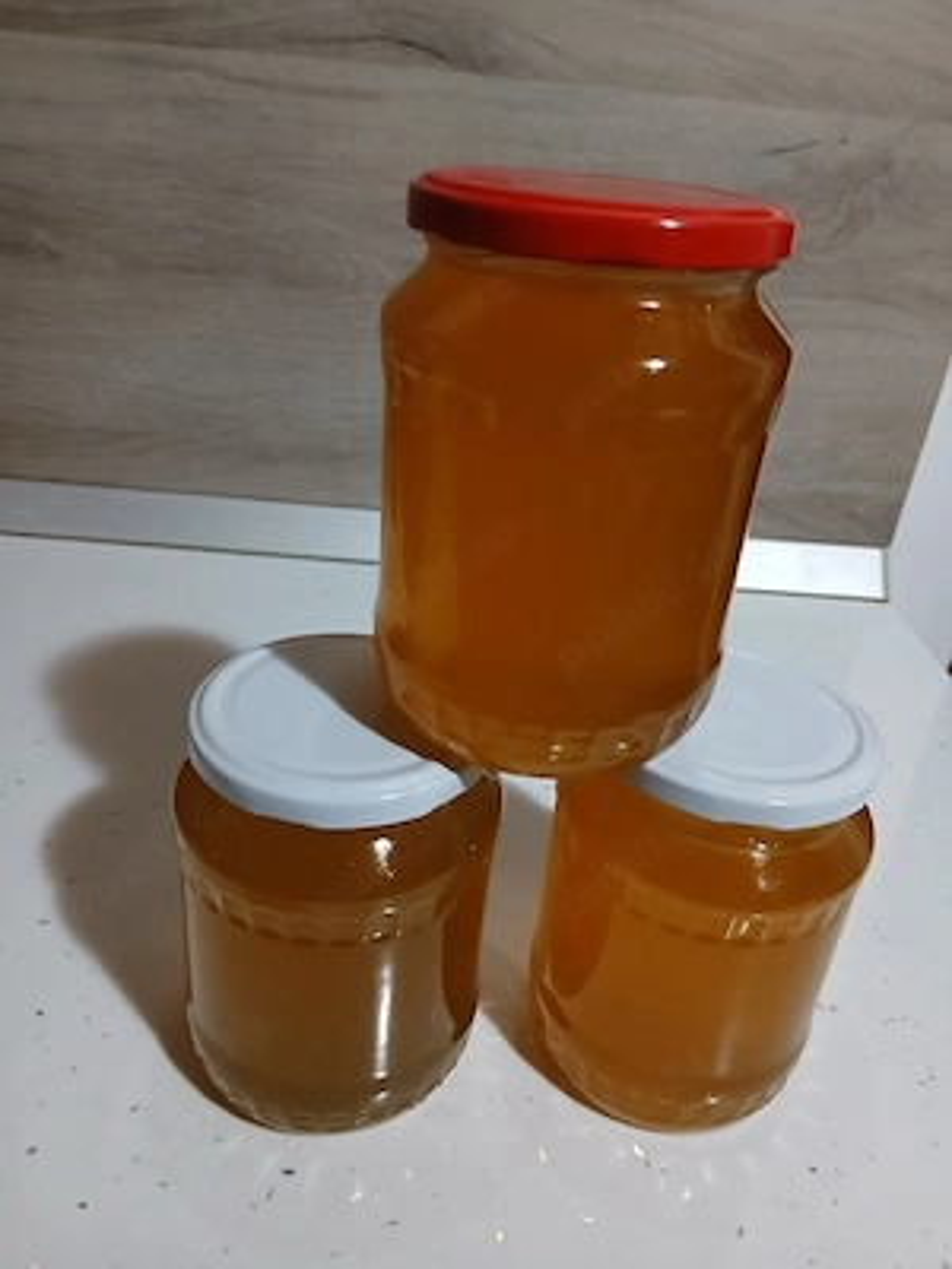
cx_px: 476
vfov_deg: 67.3
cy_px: 634
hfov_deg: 53.1
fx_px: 953
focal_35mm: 26
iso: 500
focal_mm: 3.98
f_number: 1.8
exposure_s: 1/20
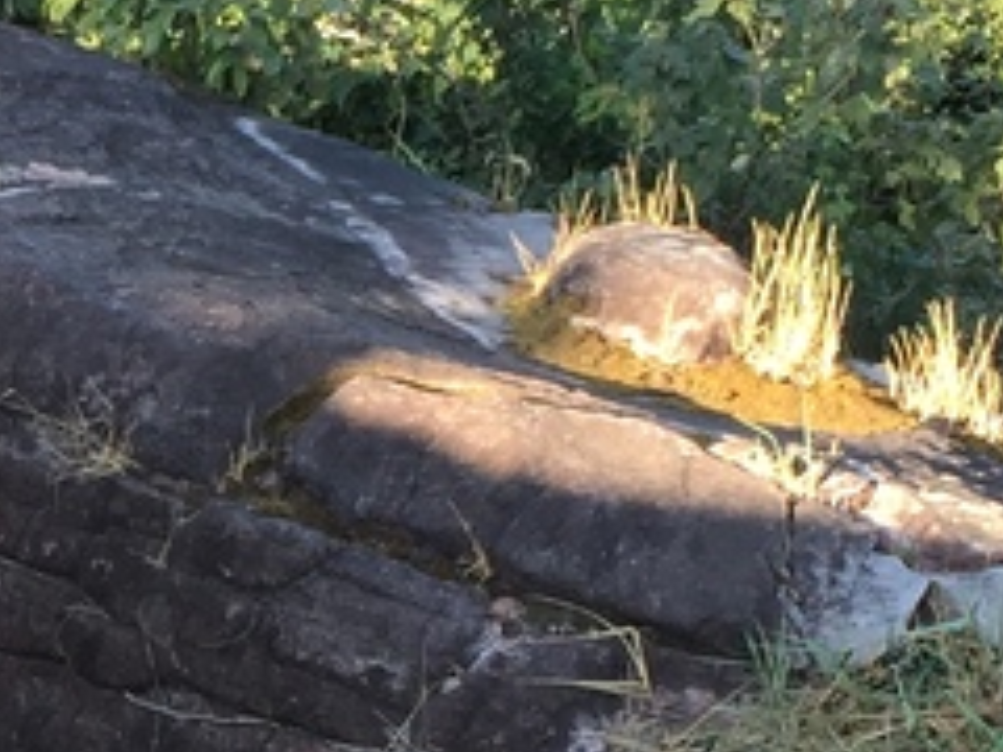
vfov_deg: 10.1
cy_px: 790
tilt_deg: -32.6
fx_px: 4201
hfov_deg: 13.3
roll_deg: +1.6
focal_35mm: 145
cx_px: -196
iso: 32
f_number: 2.2
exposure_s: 1/255
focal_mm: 4.15
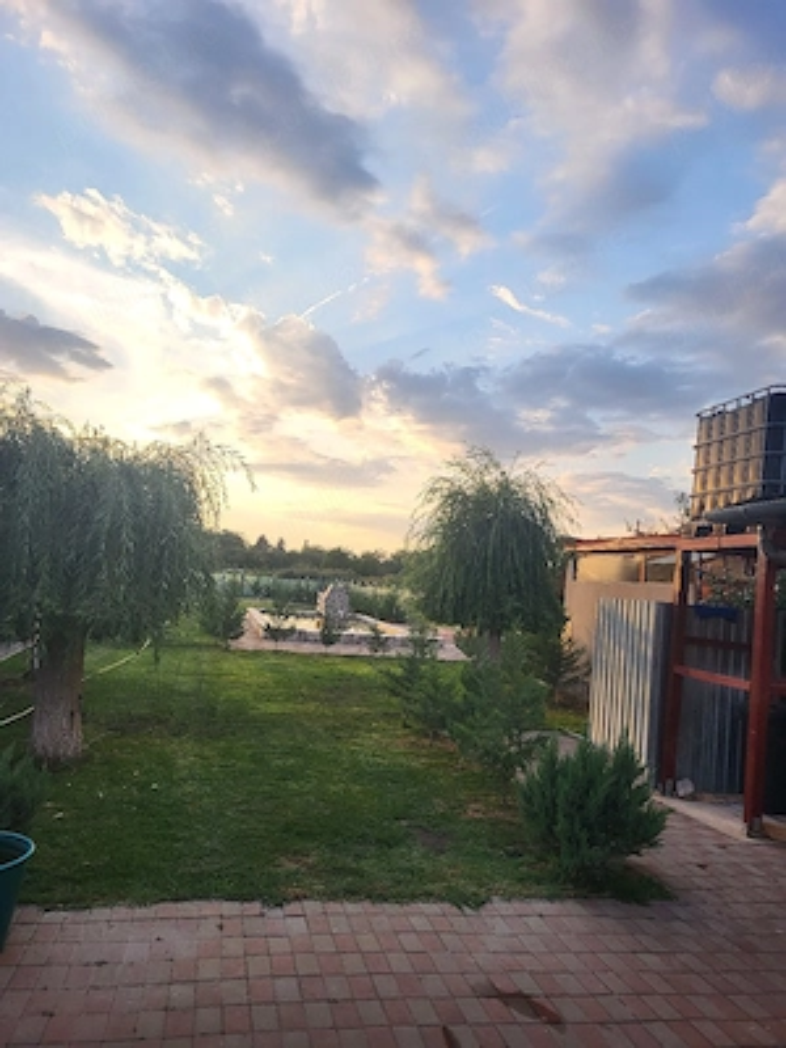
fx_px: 787
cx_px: 393
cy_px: 524
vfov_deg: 67.3
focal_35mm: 26
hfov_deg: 53.1
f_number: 1.8
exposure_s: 1/1111
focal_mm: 5.4
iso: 40
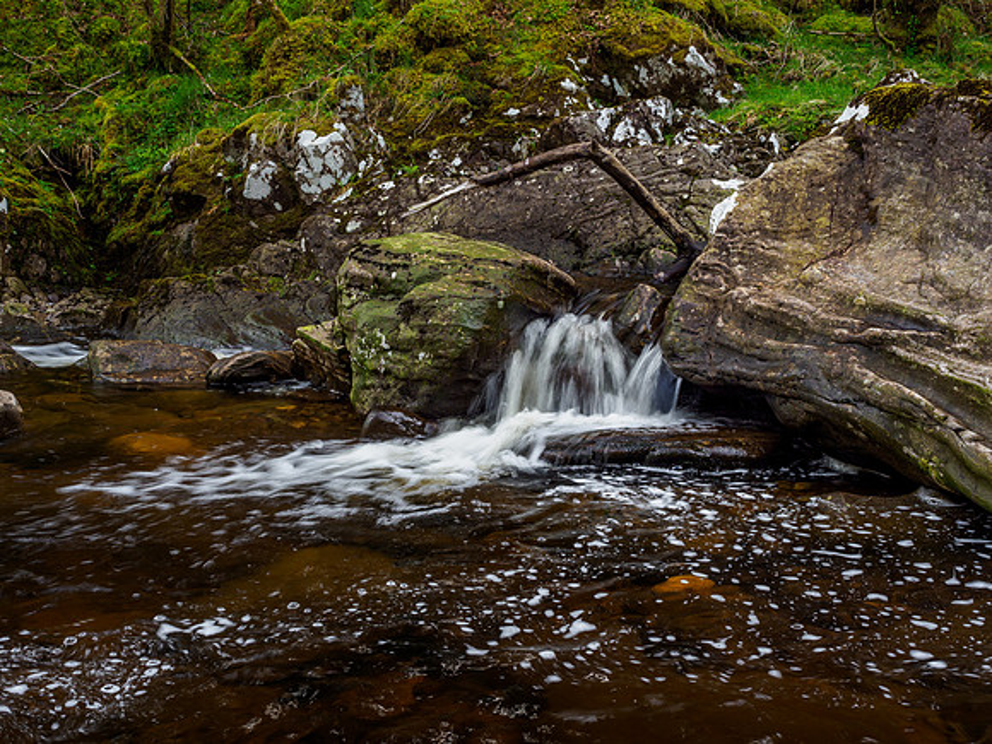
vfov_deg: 36.0
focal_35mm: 40
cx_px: 496
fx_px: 1146
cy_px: 372
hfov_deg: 46.8
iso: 200
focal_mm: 20
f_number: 7.1
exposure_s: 1/13
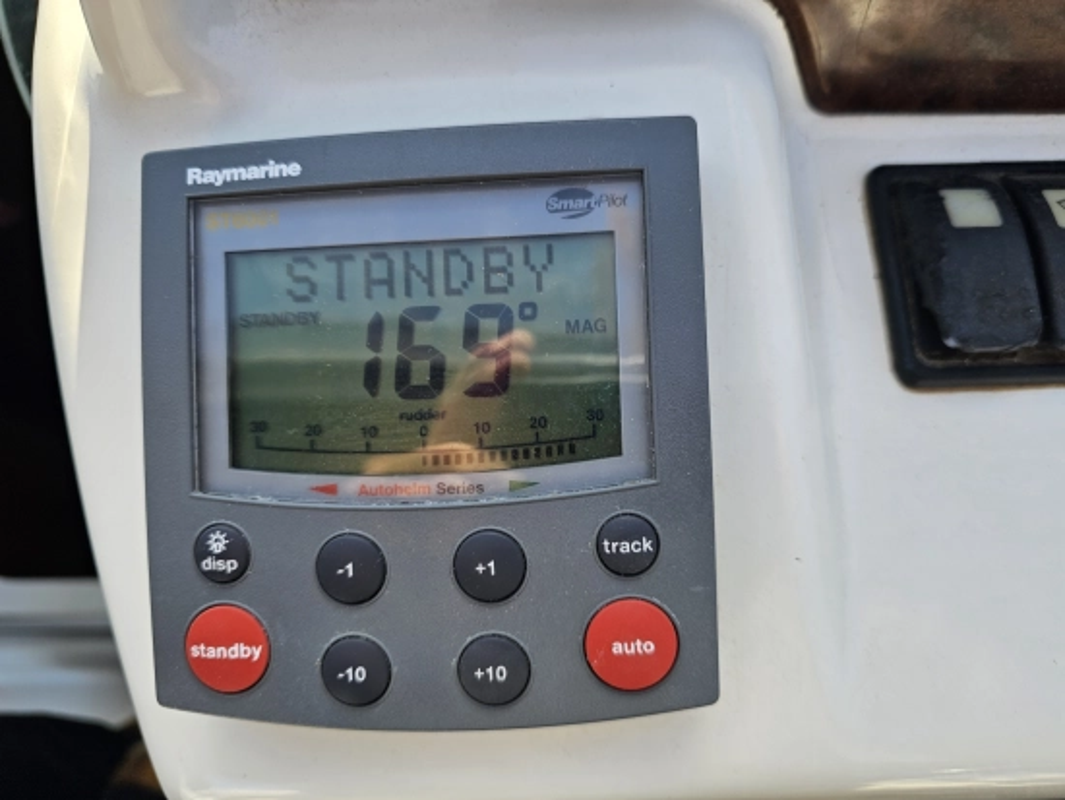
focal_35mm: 23
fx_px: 708
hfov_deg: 73.9
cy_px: 400
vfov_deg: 58.9
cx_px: 532
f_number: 1.7
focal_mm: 6.3
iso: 16
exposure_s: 1/180
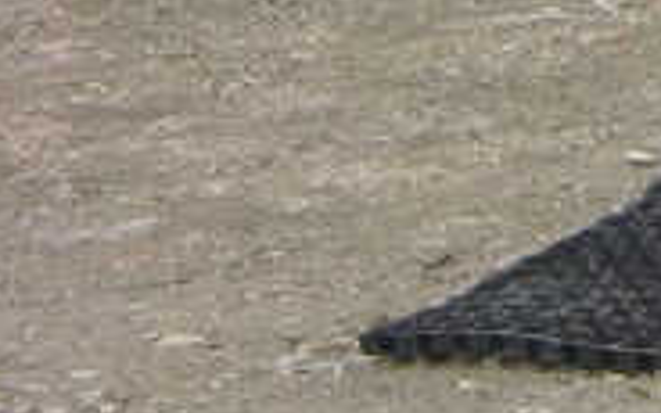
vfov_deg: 2.4
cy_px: -779
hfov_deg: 3.8
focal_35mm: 549
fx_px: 9890
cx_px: 1739
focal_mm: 23.7
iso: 50
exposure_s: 1/175
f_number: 3.6
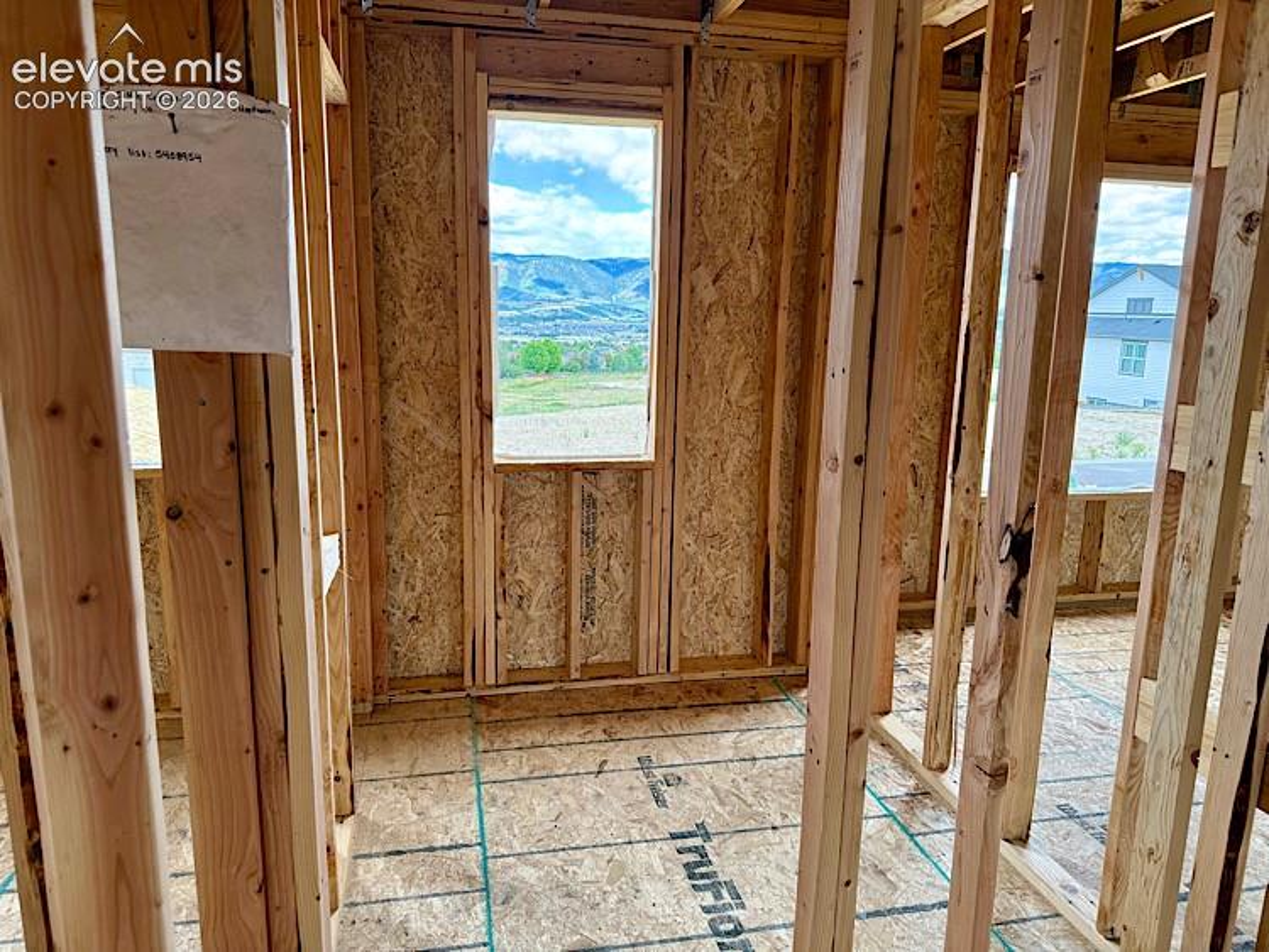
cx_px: 634
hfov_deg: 71.6
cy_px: 476
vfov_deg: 56.8
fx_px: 880
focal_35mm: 24
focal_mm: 6.76
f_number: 1.78
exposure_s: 1/256
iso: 100
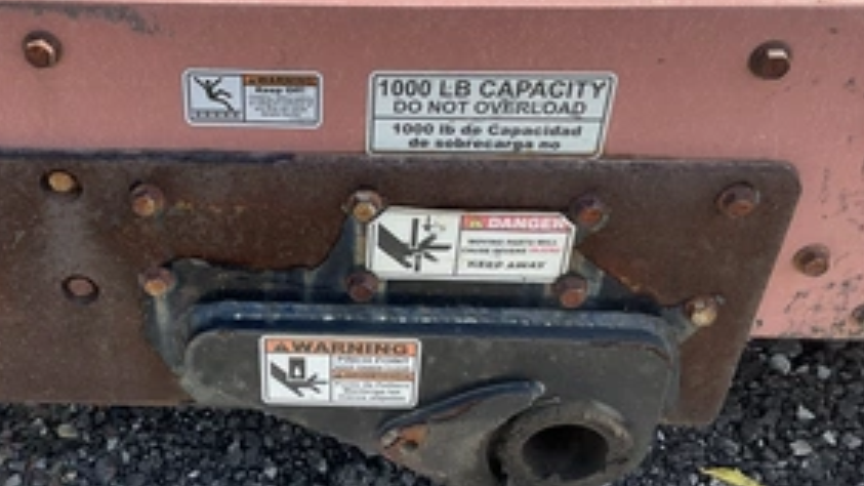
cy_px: 209
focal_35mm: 45
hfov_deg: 44.7
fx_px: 1031
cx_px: 274
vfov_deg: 26.5
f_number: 1.8
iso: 25
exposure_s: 1/691
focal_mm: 3
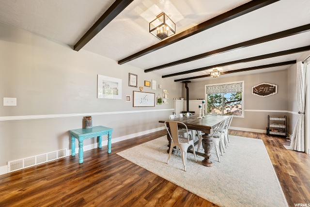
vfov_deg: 85.5
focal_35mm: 13
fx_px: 112
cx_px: 155
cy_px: 104
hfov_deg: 108.3
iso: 100
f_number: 8
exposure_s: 1/2.5
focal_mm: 13
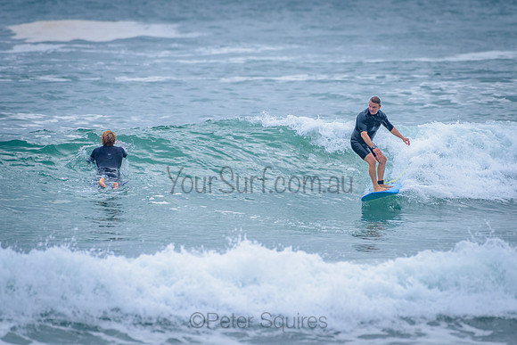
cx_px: 294
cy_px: 152
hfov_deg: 3.4
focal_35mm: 613
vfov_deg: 2.2
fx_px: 8804
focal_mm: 500
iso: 800
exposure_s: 1/2000
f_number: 6.3
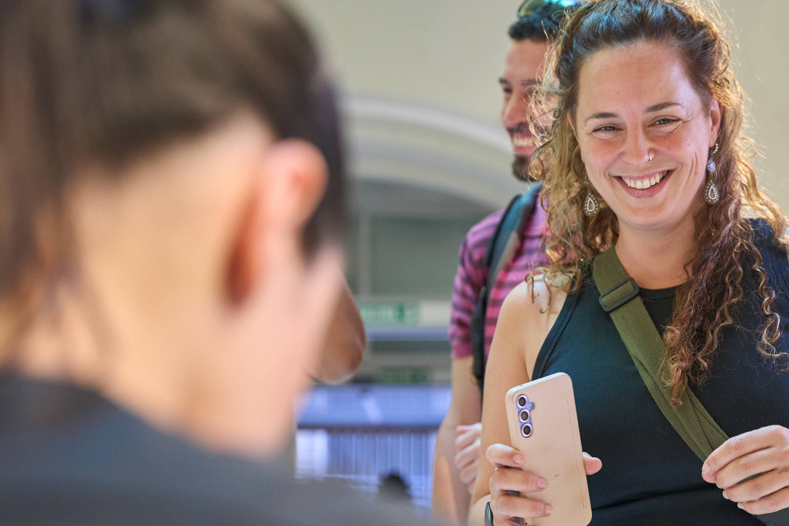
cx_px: 560
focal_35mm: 77
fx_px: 1697
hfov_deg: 25.9
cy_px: 340
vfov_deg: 17.6
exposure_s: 1/200
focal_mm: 52.3
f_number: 2.8
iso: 2500
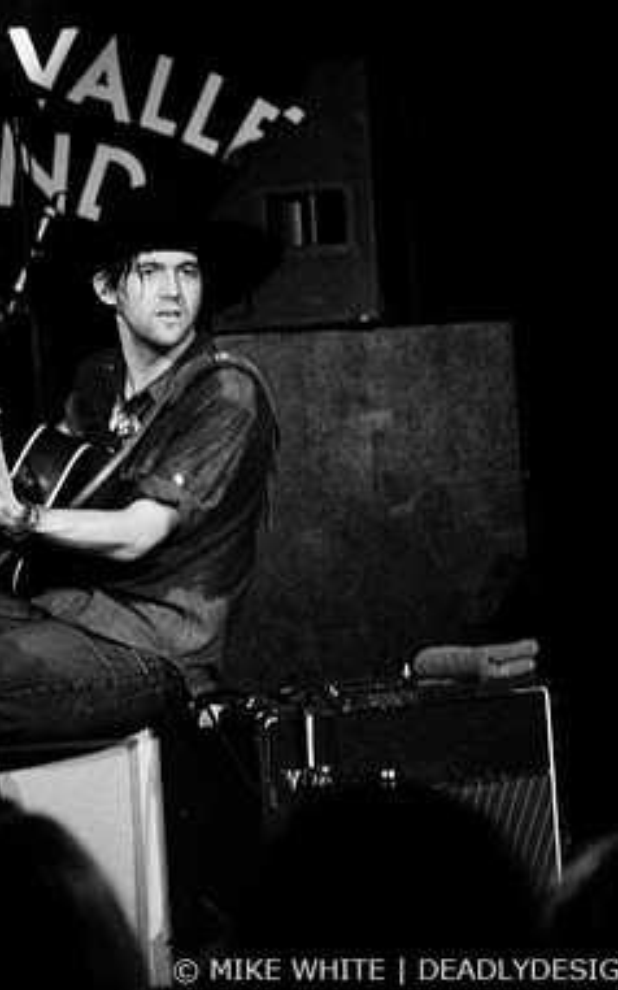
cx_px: -5
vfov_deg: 17.2
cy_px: 492
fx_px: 3262
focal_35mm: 121
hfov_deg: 10.7
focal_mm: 52
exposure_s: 1/60
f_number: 2.8
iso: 1600
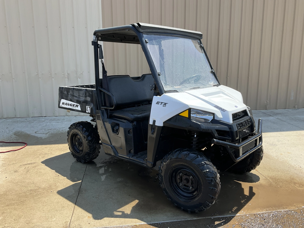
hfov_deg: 61.7
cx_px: 152
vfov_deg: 48.2
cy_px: 114
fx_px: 255
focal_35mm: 29
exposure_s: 1/635
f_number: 1.8
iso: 25
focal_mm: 3
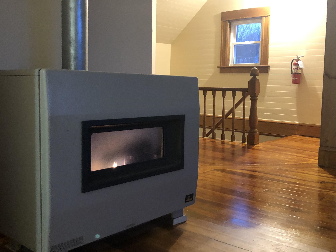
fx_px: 369
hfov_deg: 48.9
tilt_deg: -2.7
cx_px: 186
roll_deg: -0.1
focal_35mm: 38
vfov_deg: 37.7
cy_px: 122
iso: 100
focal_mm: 3.99
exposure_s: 1/7
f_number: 1.8
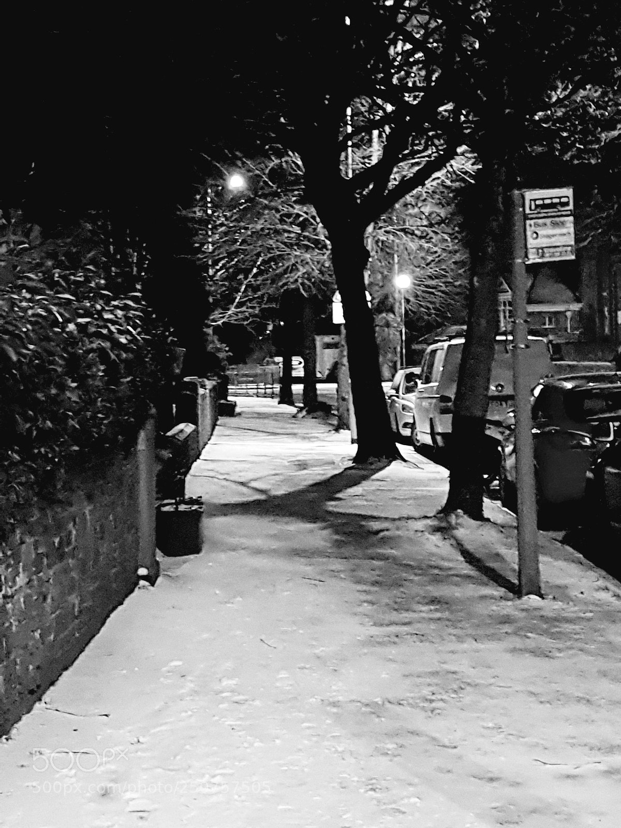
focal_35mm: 26
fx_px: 622
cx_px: 310
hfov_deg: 53.1
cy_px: 414
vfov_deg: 67.3
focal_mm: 4.2
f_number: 1.7
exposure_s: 1/10
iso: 640
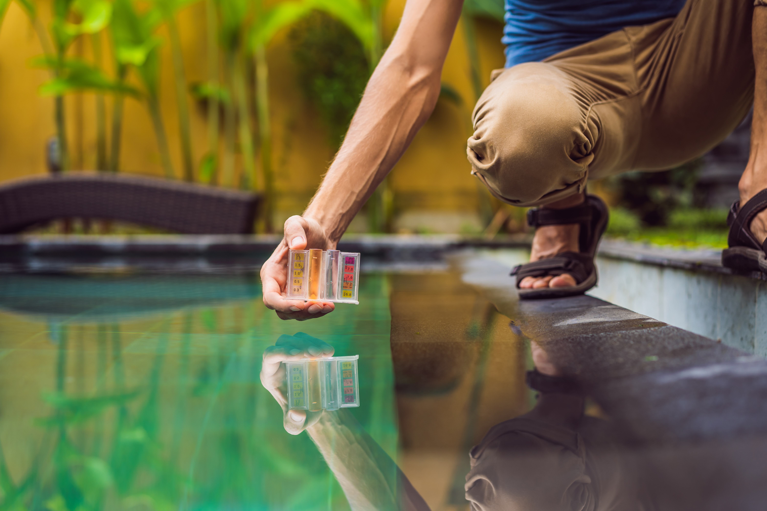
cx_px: 384
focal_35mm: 55
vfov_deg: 24.6
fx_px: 1172
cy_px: 256
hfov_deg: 36.2
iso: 100
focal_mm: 55
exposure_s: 1/320
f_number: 2.8
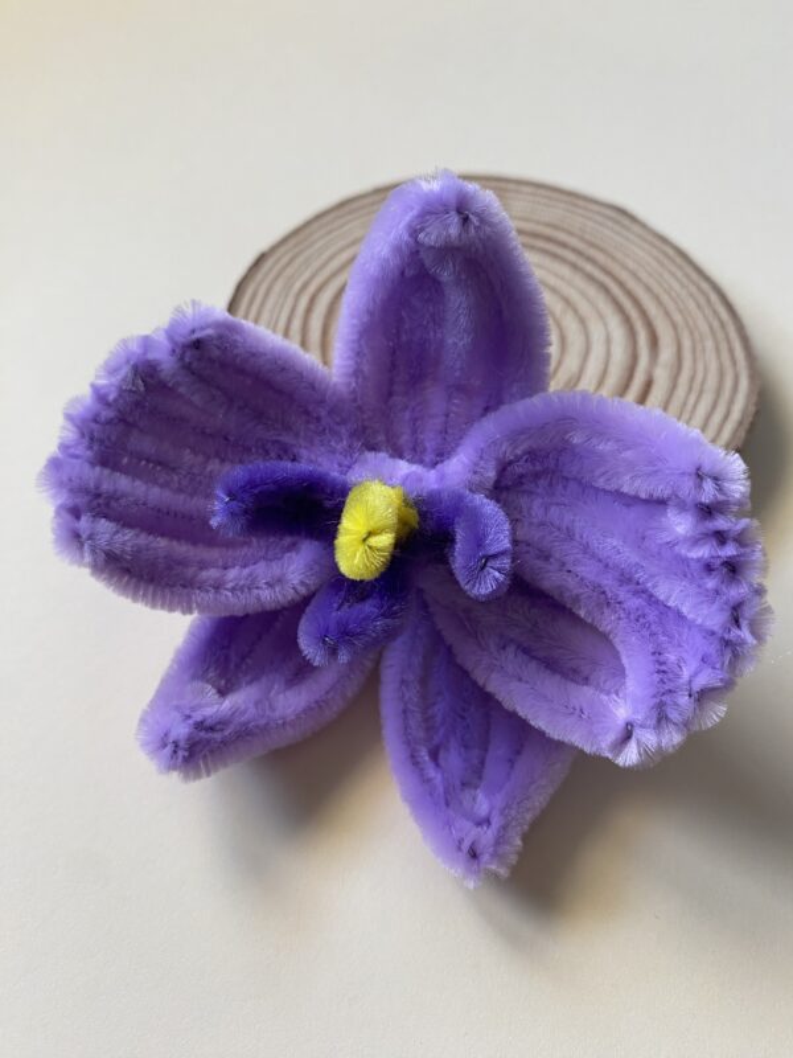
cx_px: 396
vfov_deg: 69.4
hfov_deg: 54.9
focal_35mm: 25
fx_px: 764
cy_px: 529
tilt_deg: -56.7
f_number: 1.8
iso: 80
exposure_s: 1/60
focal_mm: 4.25
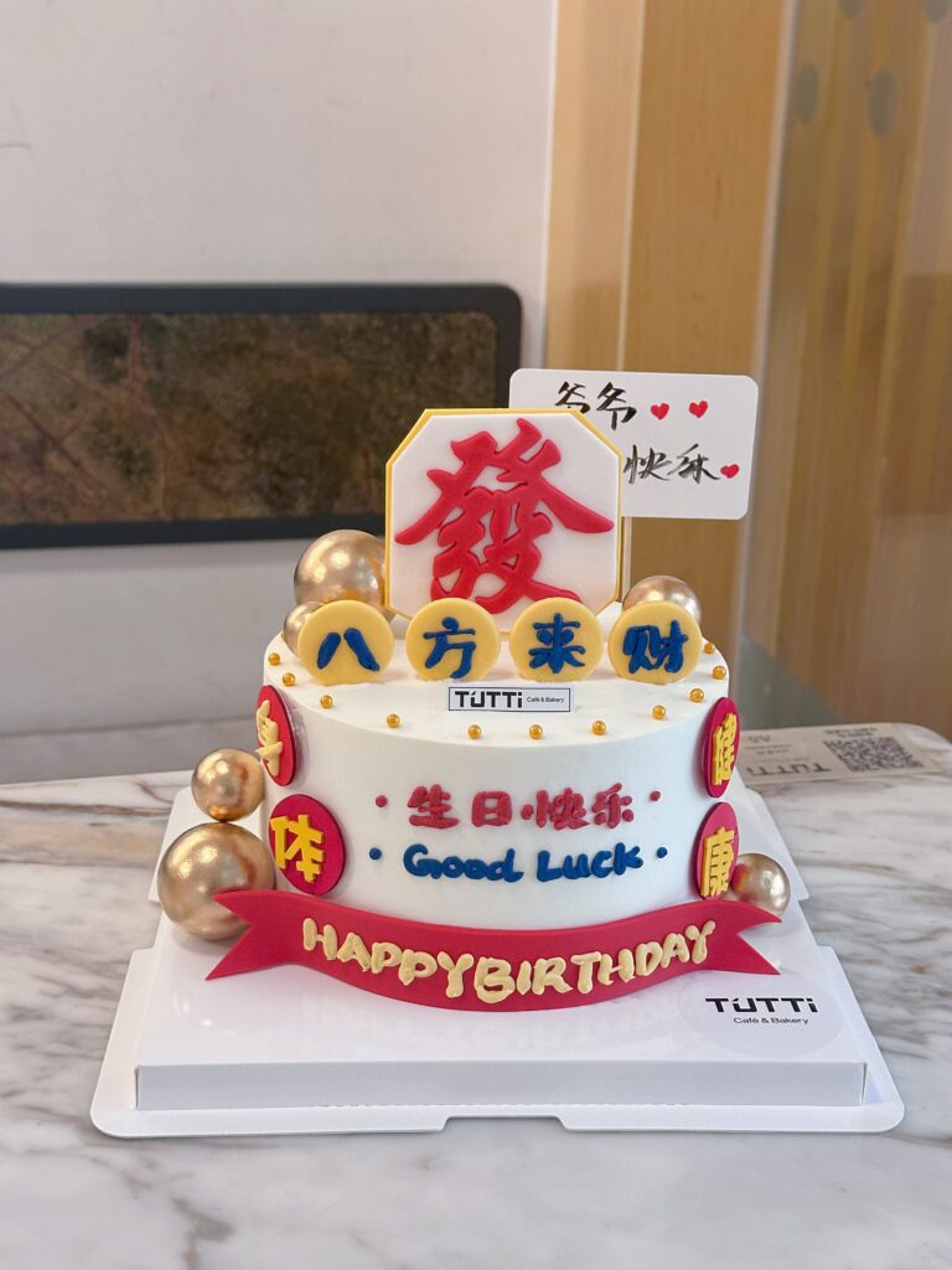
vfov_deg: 39.7
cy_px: 635
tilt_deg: -19.4
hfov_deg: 30.3
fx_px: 1760
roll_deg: -1.8
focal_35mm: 48
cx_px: 476
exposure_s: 1/50
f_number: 1.78
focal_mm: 6.86
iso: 200
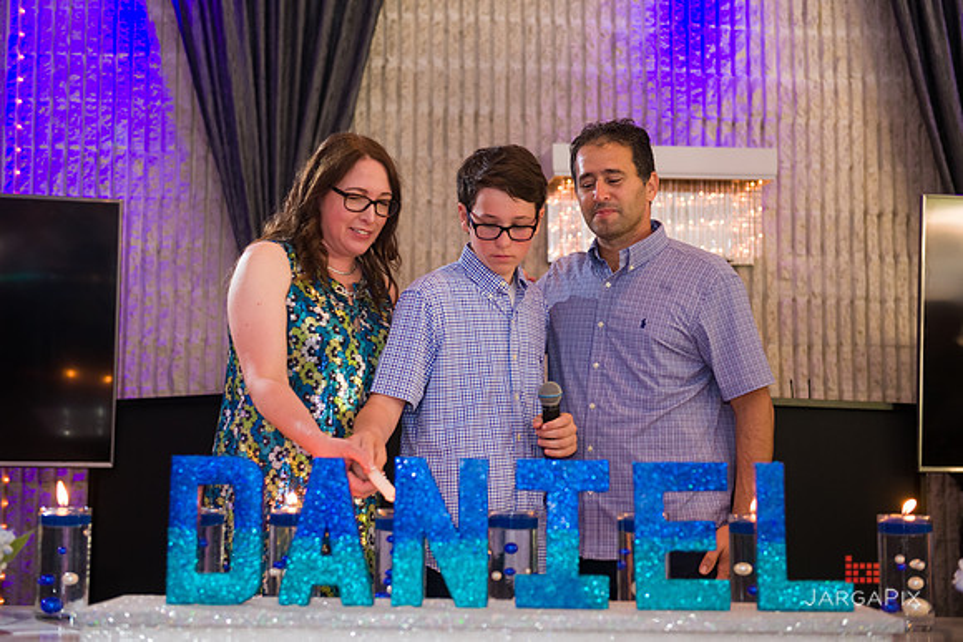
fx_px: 1338
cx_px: 482
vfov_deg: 27.0
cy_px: 321
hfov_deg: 39.6
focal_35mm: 50
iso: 1250
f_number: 3.2
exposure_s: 1/125
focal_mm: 50
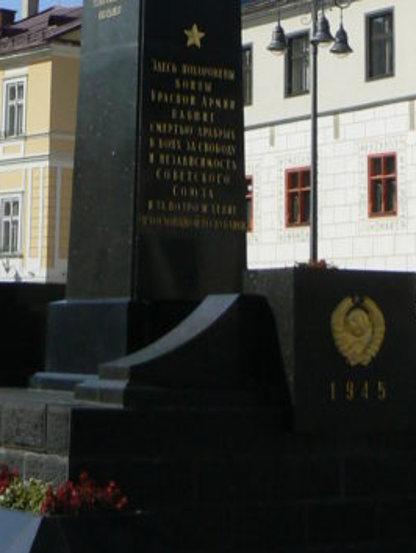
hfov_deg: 14.2
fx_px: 1664
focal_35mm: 104
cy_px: -164
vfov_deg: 17.7
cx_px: 120
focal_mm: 6
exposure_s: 1/320
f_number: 6.3
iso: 100
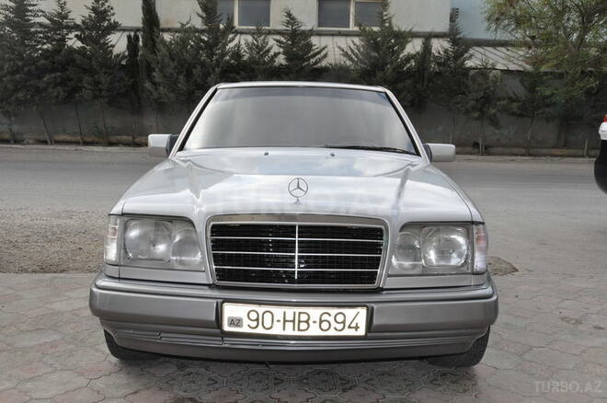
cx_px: 304
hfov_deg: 51.3
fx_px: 631
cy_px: 202
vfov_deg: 35.4
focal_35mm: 38
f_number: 16
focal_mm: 25
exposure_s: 1/200
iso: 800
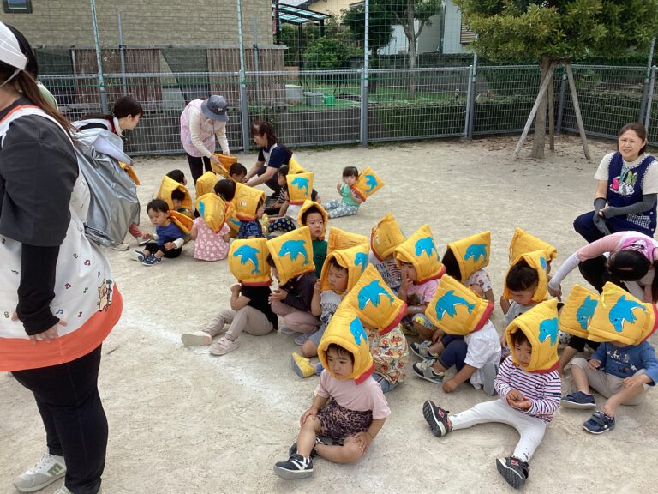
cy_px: 247
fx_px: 589
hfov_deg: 58.4
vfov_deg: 45.4
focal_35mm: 31
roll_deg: +0.7
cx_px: 329
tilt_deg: -17.1
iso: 25
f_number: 2.4
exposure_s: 1/1335
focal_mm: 3.3
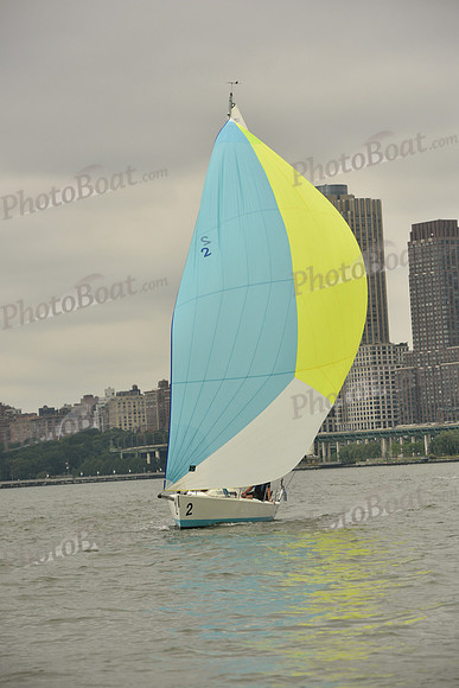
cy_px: 344
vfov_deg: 15.2
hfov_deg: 10.2
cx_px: 230
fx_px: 2580
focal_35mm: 135
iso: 320
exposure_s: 1/1250
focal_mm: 135
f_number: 7.1
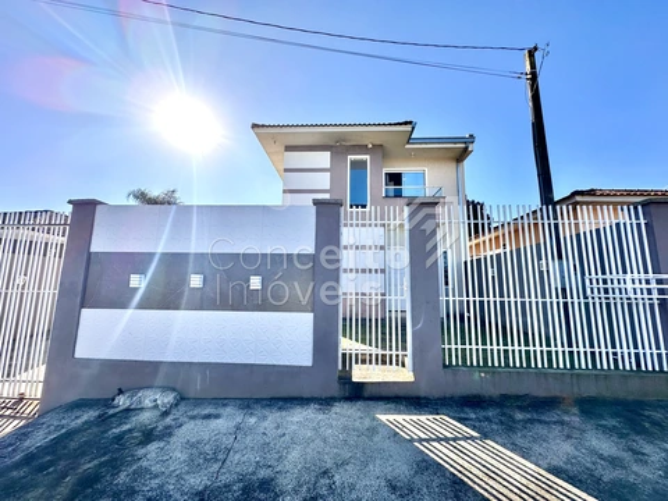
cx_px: 334
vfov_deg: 85.7
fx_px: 270
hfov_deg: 102.1
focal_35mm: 14
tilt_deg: +8.8
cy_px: 250
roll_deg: -0.8
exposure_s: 1/1261
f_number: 2.2
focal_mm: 2.22
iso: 50
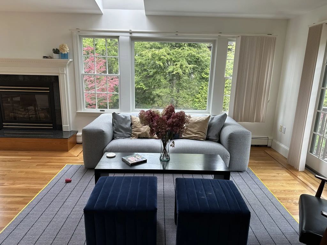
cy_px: 122
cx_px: 164
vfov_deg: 56.8
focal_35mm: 24
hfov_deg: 71.6
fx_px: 227
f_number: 1.78
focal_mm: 6.86
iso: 100
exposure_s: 1/120
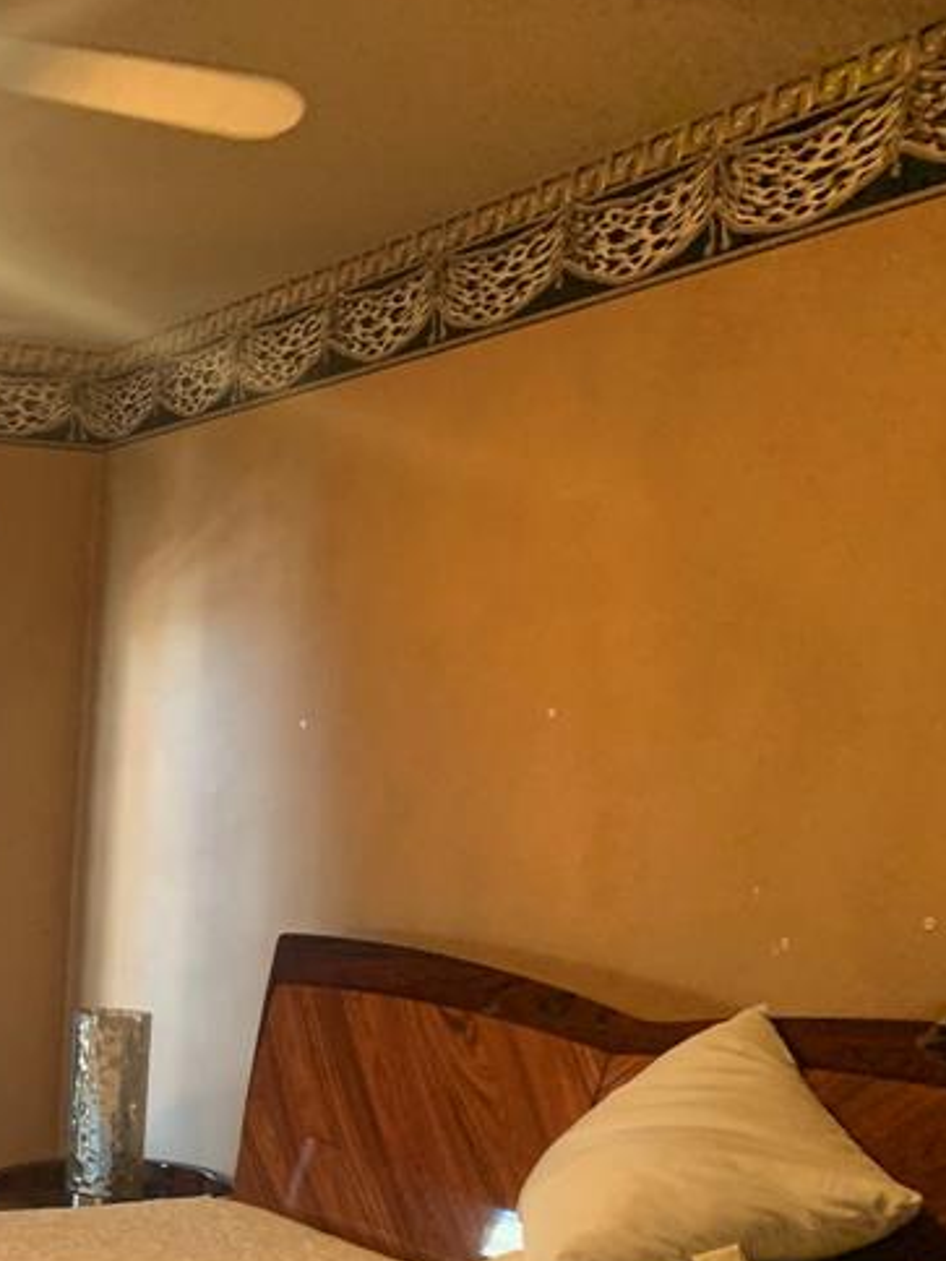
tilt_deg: -4.9
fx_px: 2004
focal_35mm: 55
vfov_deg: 34.2
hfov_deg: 23.5
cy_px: 959
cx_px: -284
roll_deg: -3.3
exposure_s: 1/60
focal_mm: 4.25
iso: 400
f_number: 1.8
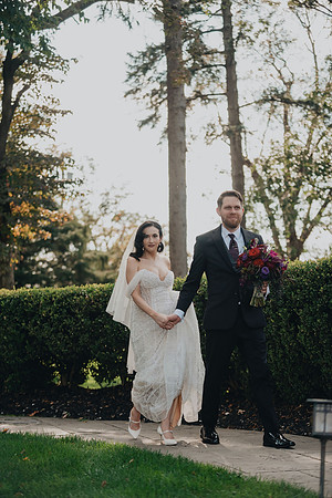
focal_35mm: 80
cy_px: 249
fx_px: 1107
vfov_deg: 25.4
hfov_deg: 17.1
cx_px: 166
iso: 800
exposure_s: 1/4000
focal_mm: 80
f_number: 2.8
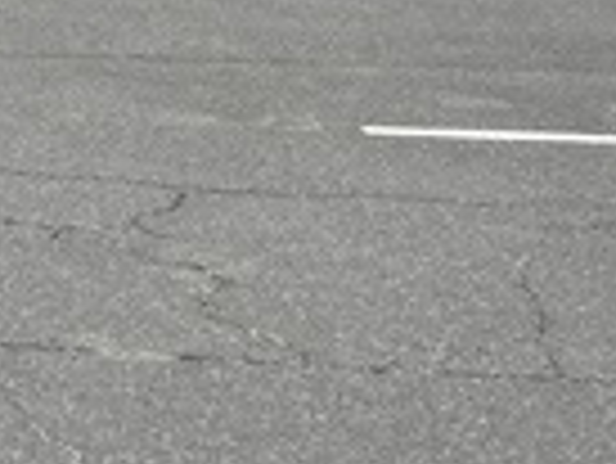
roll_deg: -1.3
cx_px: -490
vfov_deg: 11.9
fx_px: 2030
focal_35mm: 114
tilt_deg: -0.1
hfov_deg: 15.0
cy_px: -401
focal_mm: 5.1
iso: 50
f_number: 1.6
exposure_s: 1/5319
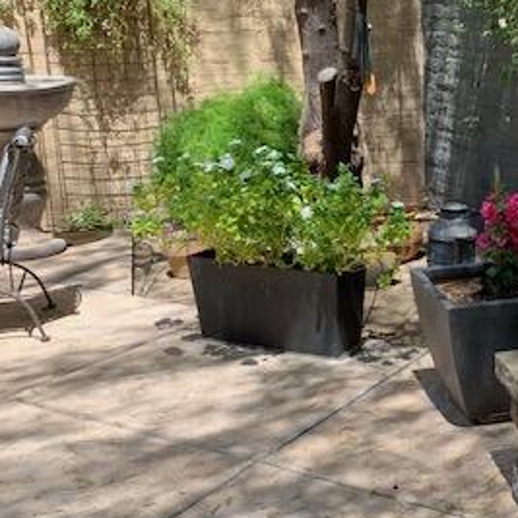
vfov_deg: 31.1
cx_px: 512
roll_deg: +0.2
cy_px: 235
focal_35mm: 55
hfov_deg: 29.2
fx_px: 931
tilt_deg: -12.3
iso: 25
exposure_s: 1/518
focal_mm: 4.25
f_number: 1.8
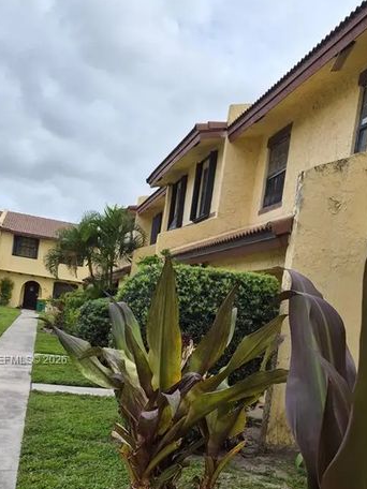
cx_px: 269
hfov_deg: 33.0
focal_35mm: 43
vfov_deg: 42.6
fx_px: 608
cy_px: 361
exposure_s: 1/4688
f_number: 1.8
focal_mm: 5.4
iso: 80
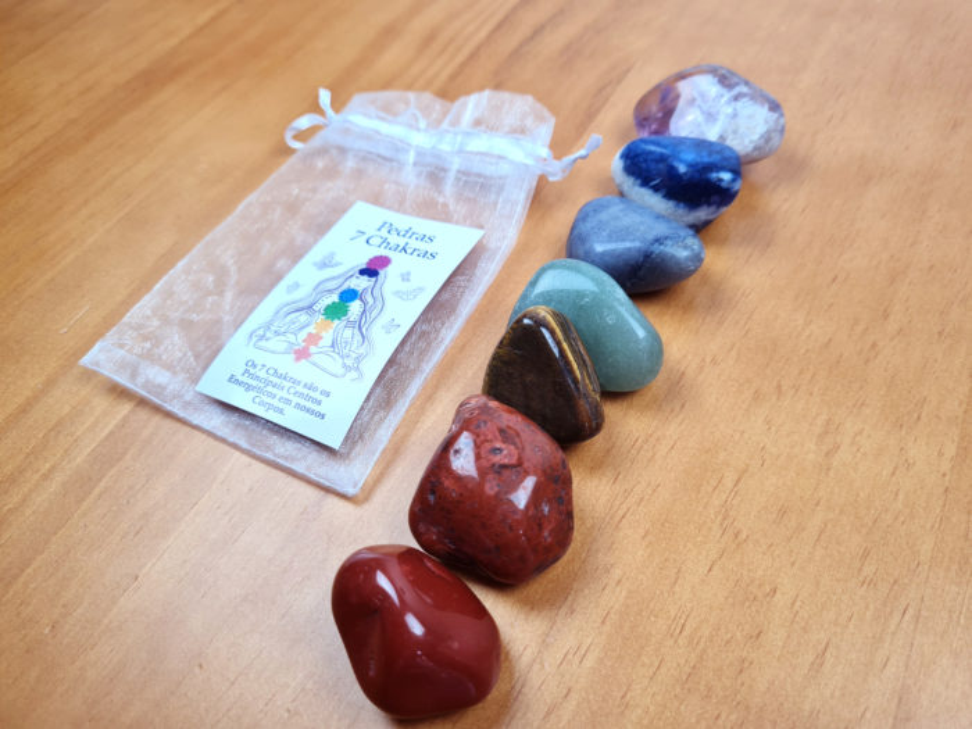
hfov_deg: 67.3
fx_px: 730
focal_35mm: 26
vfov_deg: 53.1
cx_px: 486
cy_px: 364
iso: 50
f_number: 1.8
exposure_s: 1/135
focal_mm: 5.4
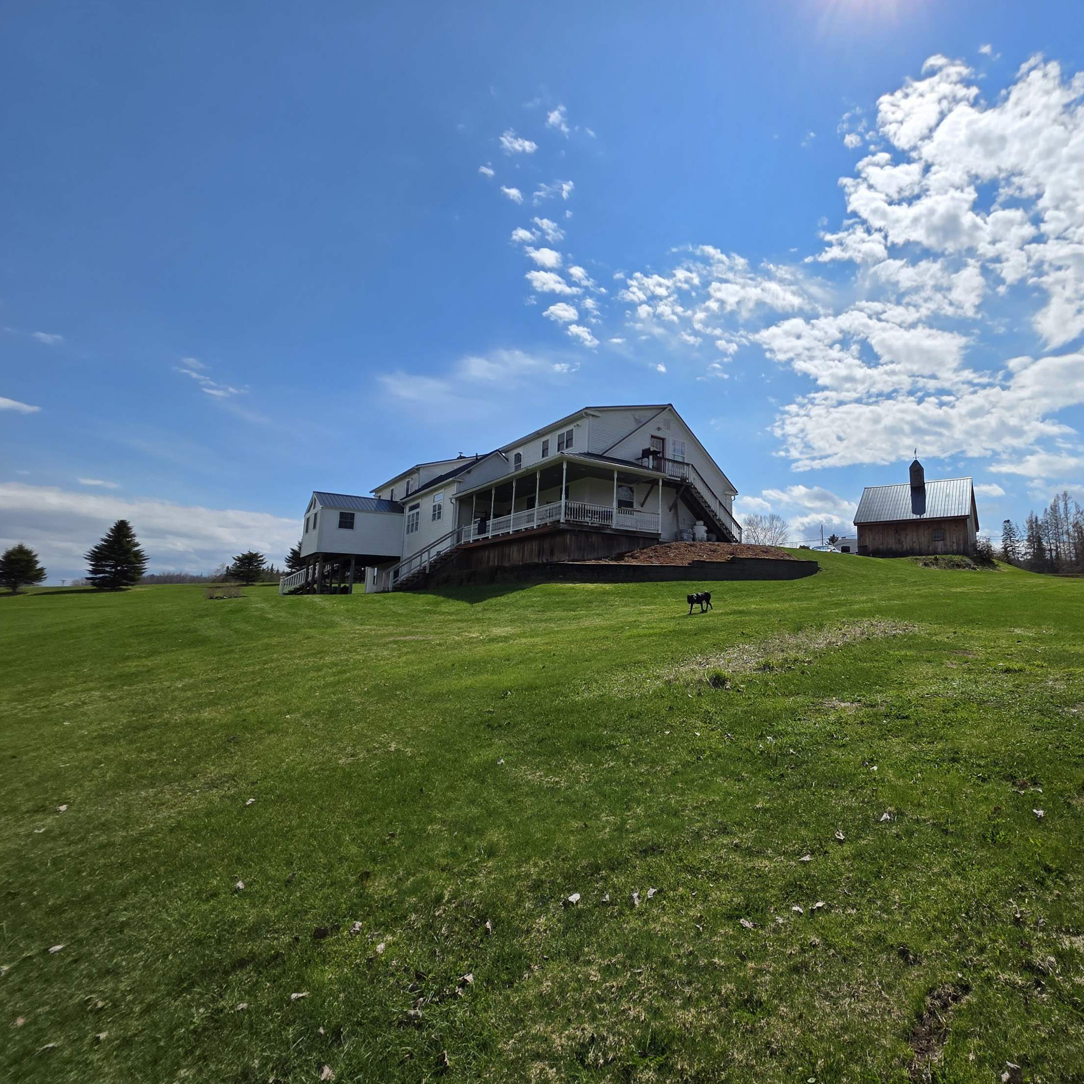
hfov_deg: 84.3
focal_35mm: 16
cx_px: 727
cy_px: 528
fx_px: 567
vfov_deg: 87.4
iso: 40
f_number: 1.9
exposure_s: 1/4518
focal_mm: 2.2
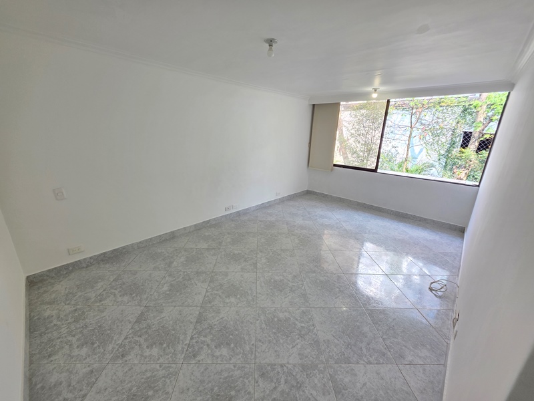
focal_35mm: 13
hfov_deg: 106.2
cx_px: 267
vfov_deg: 89.9
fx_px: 201
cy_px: 200
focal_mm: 2.2
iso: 40
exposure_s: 1/120
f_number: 1.9
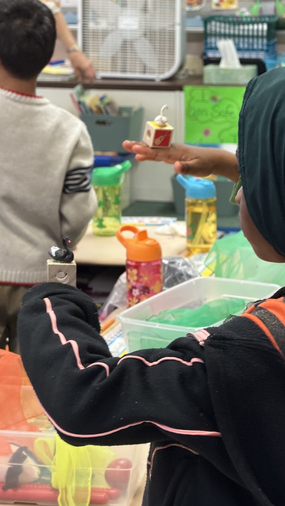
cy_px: 252
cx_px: 164
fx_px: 1479
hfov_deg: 11.0
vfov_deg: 19.5
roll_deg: +0.4
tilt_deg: -13.0
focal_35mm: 110
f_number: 2.8
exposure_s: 1/60
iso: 400
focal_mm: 16.89
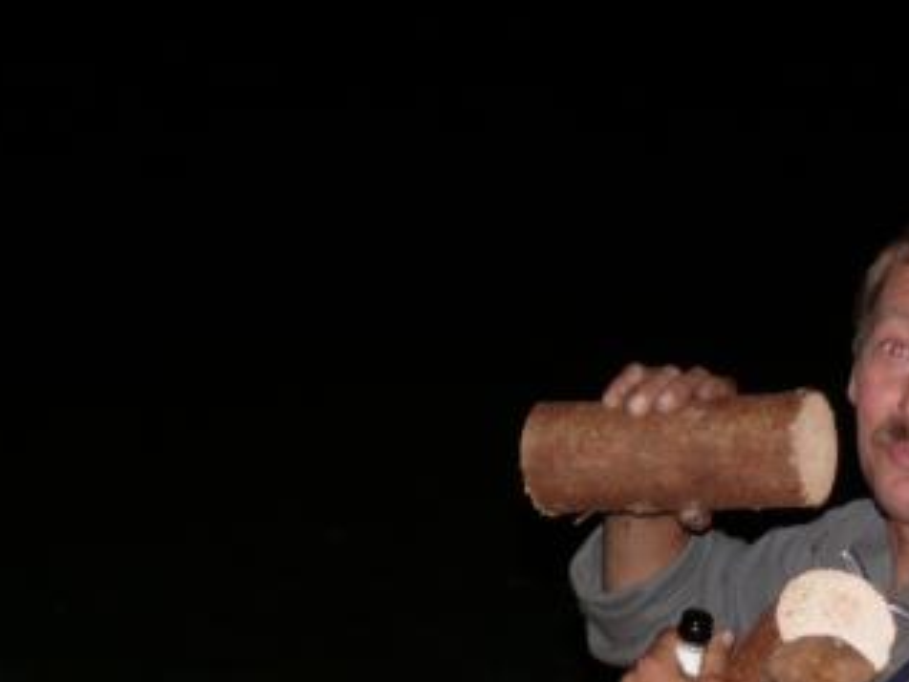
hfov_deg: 15.6
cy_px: 678
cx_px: 479
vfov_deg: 11.7
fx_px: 3310
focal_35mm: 126
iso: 125
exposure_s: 1/30
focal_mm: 12
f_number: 3.2
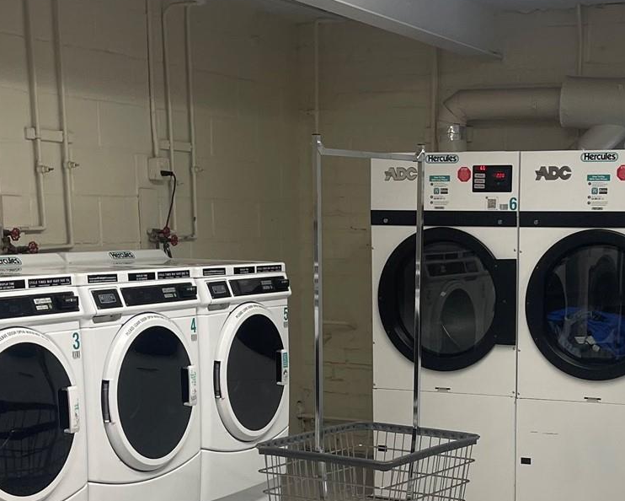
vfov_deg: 21.4
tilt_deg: -10.0
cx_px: 440
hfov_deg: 26.9
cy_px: 446
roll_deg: -0.7
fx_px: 1295
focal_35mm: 70
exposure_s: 1/120
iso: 80
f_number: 1.6
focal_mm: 5.1
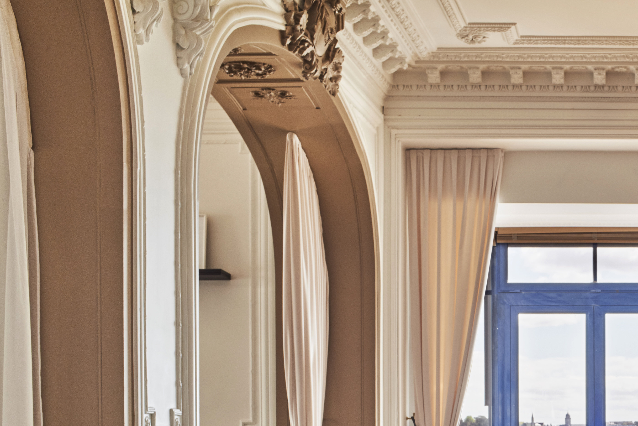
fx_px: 1400
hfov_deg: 24.4
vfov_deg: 16.8
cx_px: 644
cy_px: 462
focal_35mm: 79
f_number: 16
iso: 200
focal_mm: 35
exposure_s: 1/10
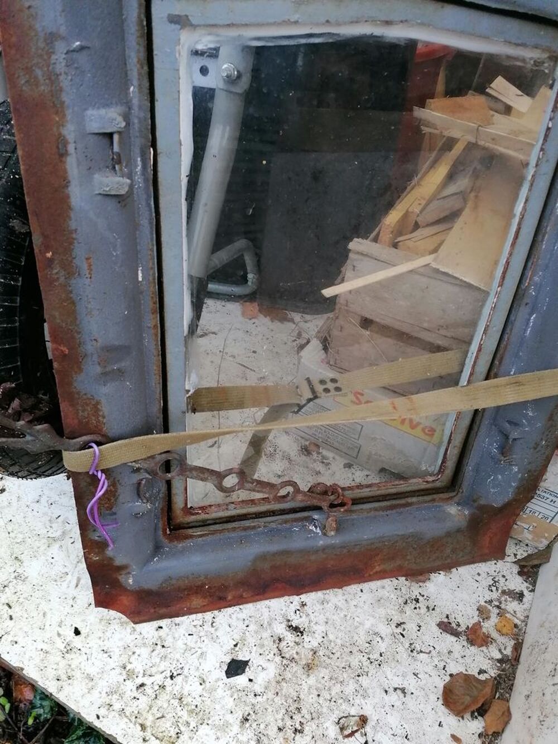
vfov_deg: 65.3
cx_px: 279
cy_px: 372
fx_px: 580
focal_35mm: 27
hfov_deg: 51.4
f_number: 1.8
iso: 160
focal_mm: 4.75
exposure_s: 1/50
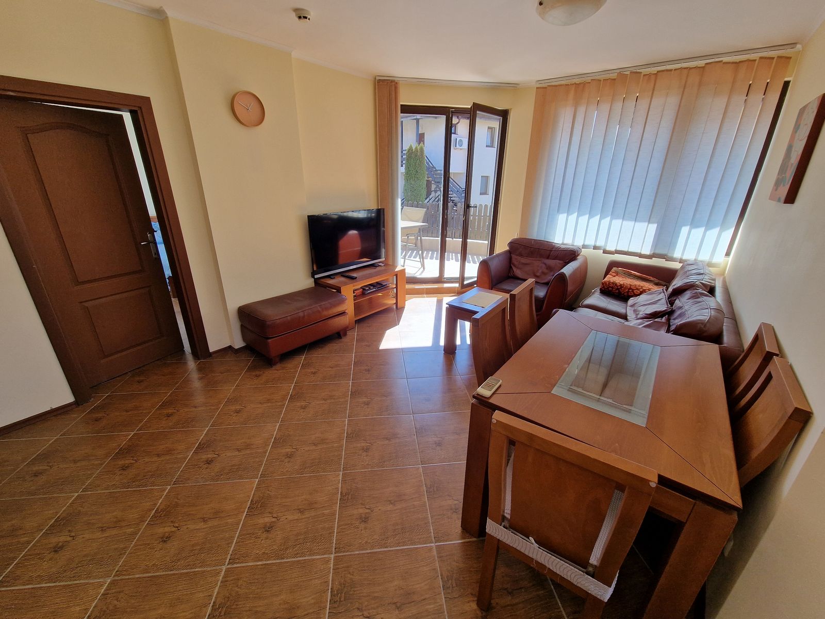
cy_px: 310
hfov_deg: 106.2
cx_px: 412
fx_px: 310
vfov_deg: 89.9
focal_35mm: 13
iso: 50
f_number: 2.2
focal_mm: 2.2
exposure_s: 1/230
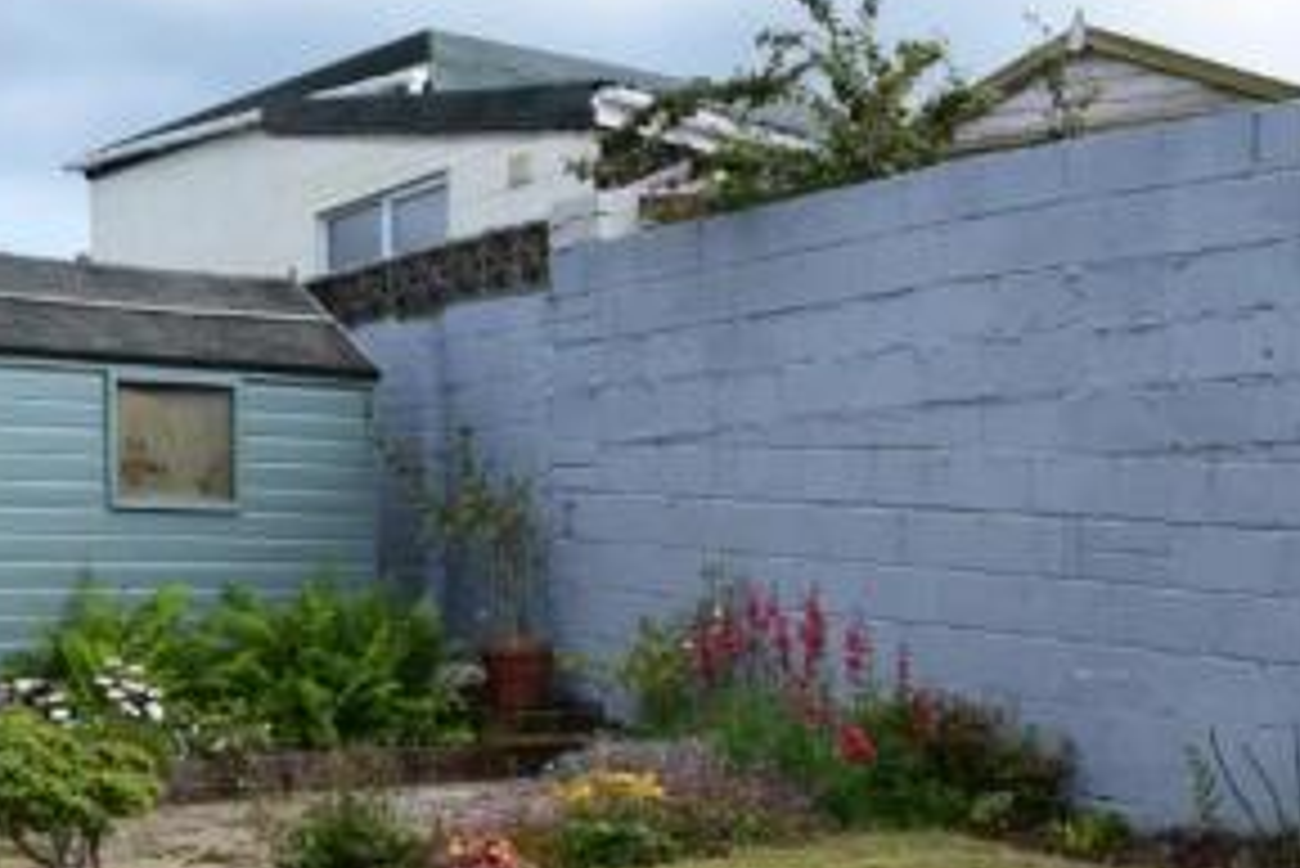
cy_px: 915
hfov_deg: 29.6
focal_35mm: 68
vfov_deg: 19.3
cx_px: 767
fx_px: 2457
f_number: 10
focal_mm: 20
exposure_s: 1/320
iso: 400
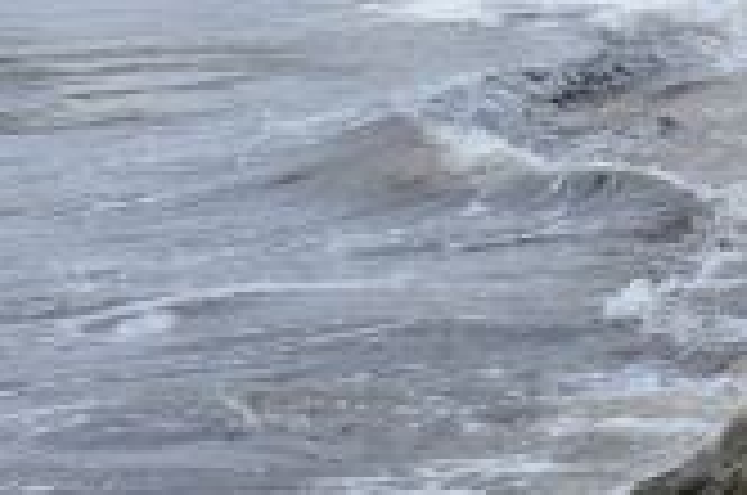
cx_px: 1188
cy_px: 32
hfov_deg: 12.7
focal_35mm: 152
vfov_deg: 8.9
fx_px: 3148
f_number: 16
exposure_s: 1/1000
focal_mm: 28
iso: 1600
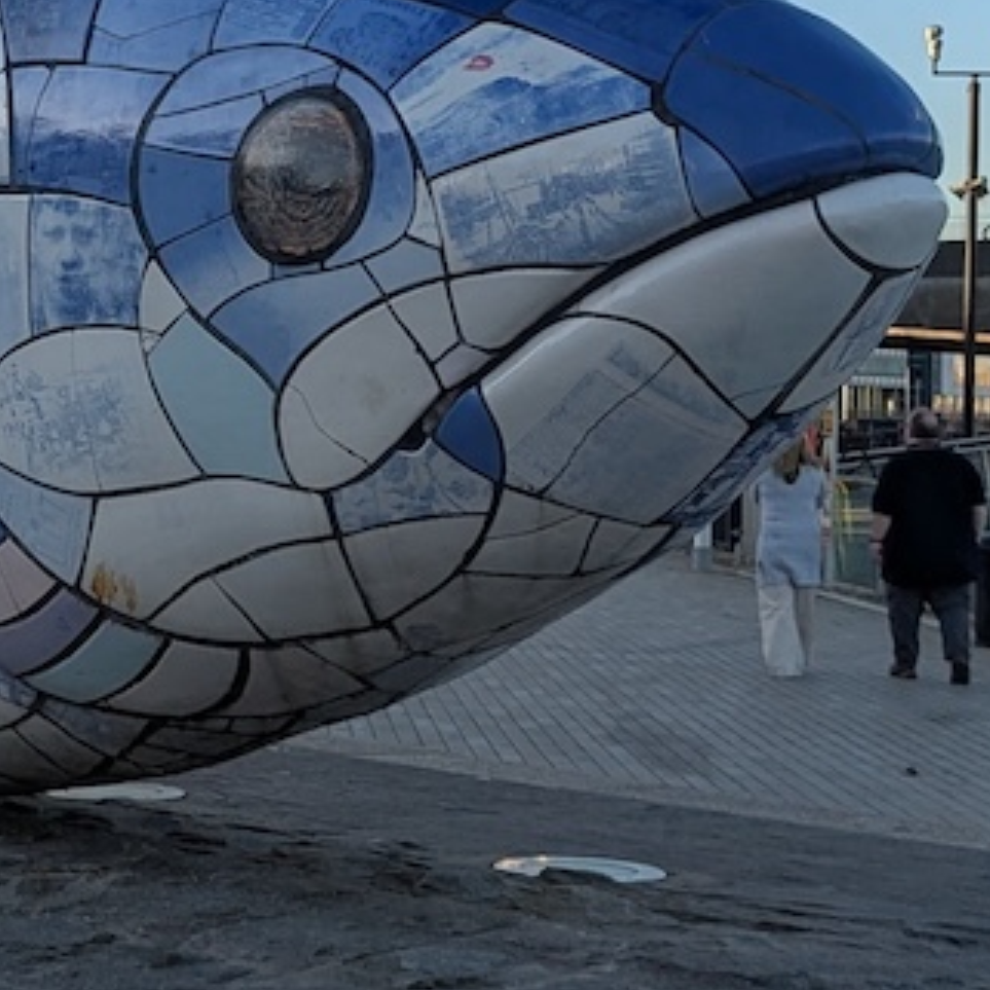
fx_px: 3203
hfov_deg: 17.2
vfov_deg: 17.4
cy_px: 208
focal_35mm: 99
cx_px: 6
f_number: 1.73
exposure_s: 1/1376
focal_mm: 4.38
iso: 47
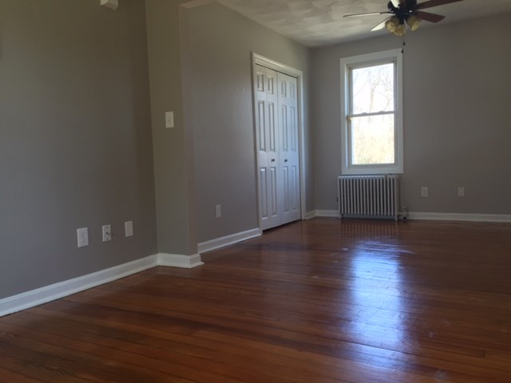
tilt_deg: -4.8
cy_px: 192
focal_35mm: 29
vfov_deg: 48.2
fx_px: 428
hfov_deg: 61.7
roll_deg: +1.5
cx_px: 256
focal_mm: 4.15
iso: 32
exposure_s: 1/60
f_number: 2.2
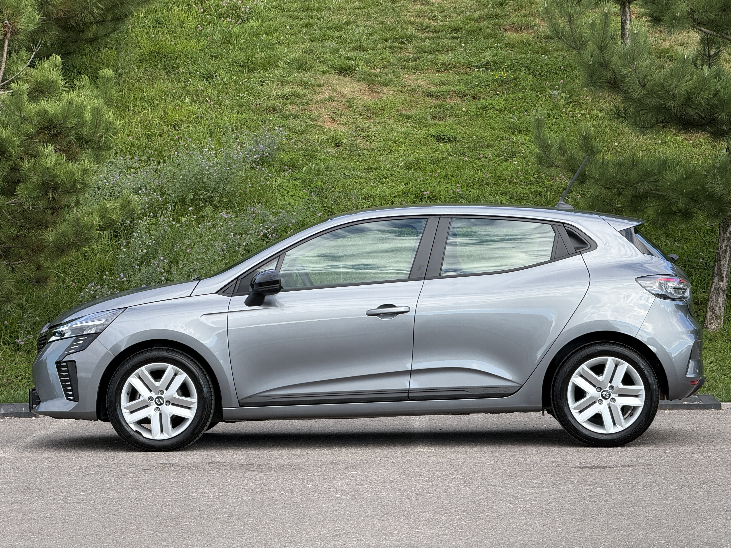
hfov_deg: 16.4
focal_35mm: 120
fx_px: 2534
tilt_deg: -0.2
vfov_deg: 12.3
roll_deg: -0.8
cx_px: 366
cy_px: 274
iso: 64
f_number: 2.8
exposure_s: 1/464
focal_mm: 15.66
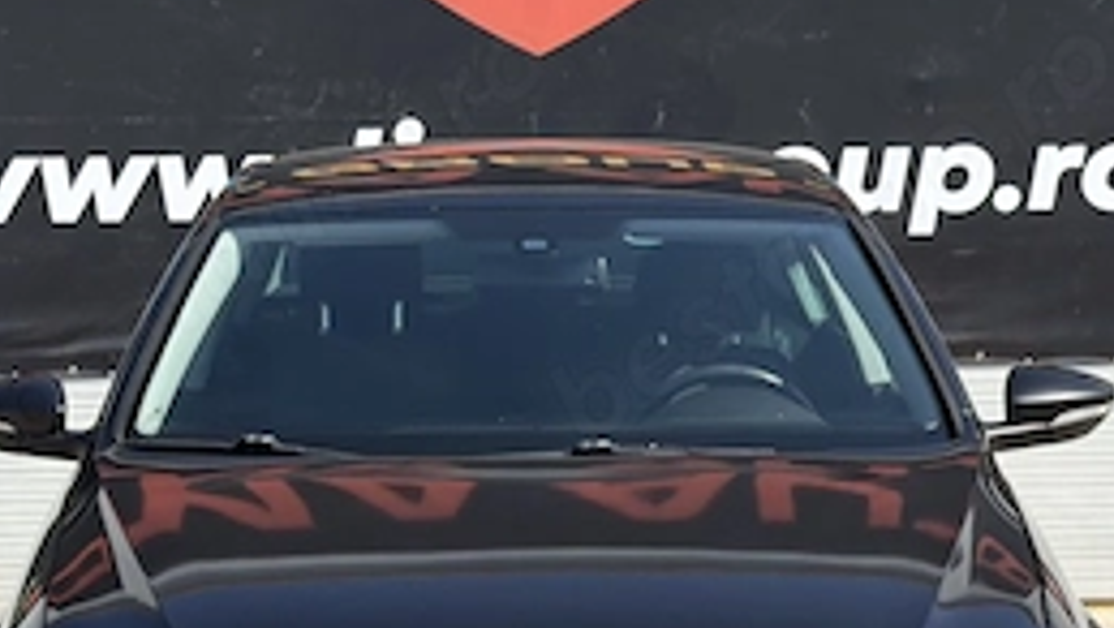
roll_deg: +1.3
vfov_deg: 10.0
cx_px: 598
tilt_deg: -2.3
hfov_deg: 17.7
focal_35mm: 121
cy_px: 288
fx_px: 3576
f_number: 1.78
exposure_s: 1/3891
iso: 80
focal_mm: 6.76
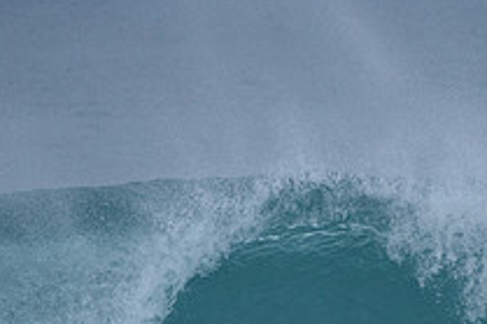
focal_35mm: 1391
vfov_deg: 1.0
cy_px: 421
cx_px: 298
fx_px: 18802
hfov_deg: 1.5
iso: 400
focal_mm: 500
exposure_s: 1/2000
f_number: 5.6
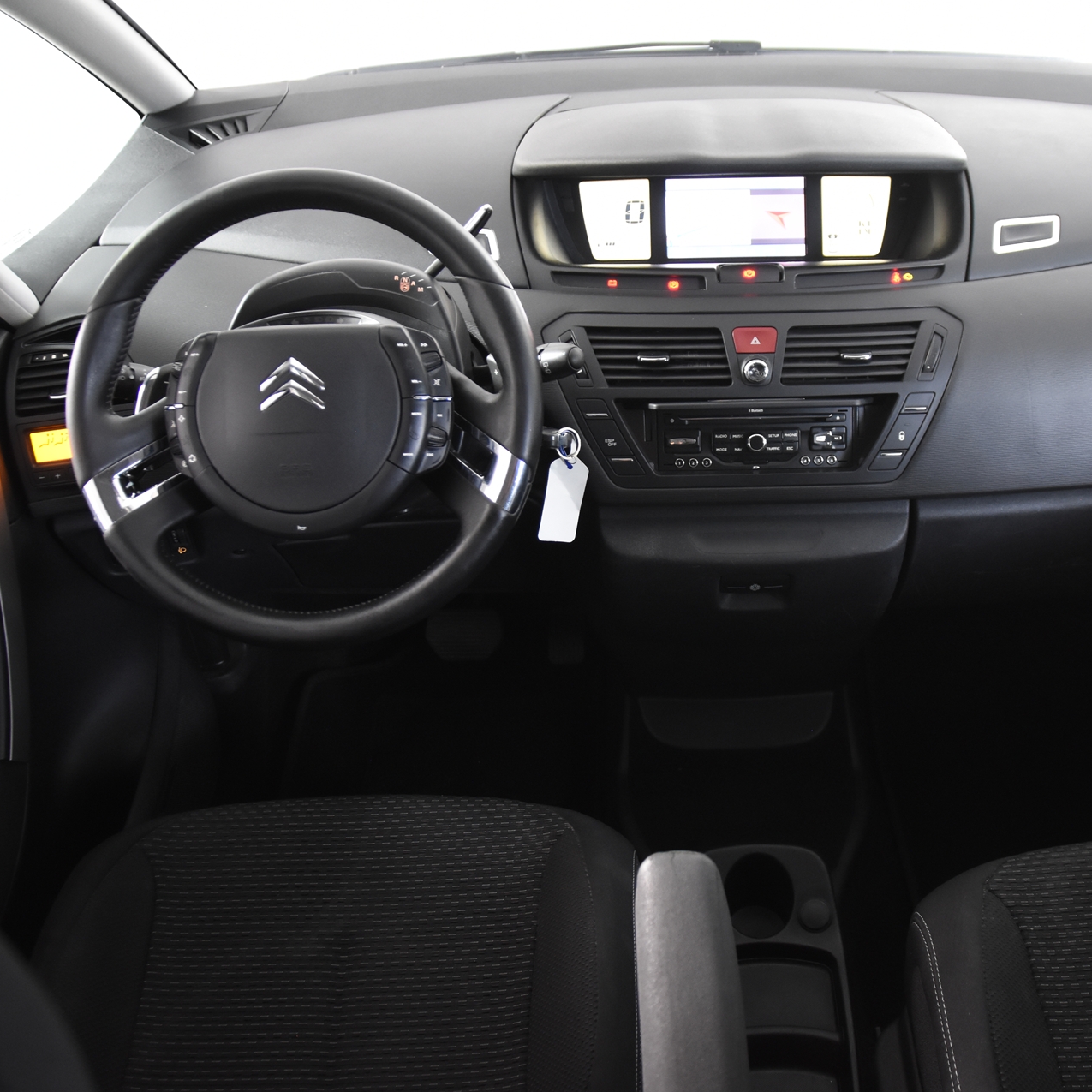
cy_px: 545
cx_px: 679
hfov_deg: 49.8
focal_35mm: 33
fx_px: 1165
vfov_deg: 50.2
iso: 1600
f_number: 2.8
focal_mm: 17
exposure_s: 1/30
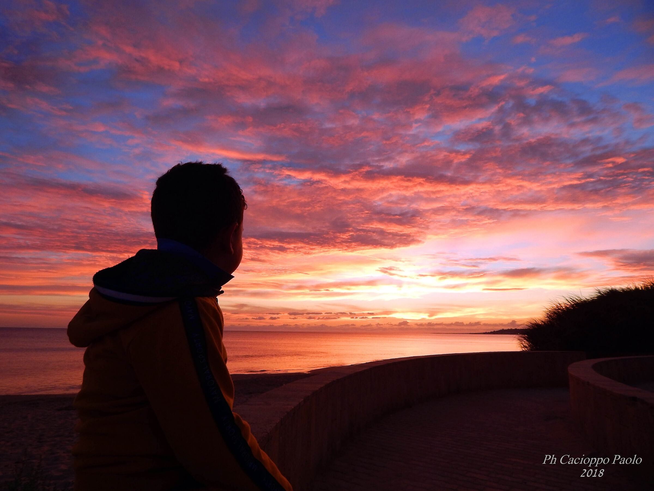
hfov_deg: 73.9
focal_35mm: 23
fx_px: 435
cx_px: 327
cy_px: 246
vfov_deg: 58.9
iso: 125
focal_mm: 4
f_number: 3
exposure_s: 1/100
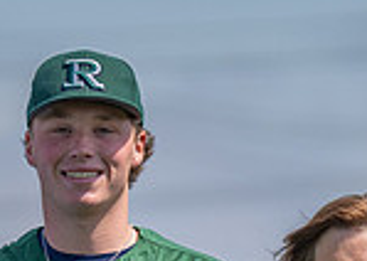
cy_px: 544
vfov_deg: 1.7
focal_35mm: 862
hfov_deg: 2.3
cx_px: 193
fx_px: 8973
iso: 100
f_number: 2.8
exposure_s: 1/2000
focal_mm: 153
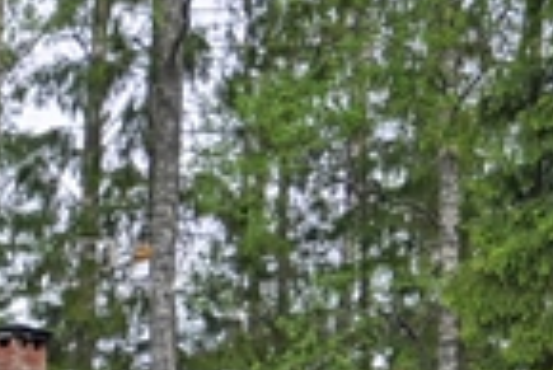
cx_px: -408
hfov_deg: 13.6
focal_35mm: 137
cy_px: 473
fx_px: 2104
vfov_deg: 9.9
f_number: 8
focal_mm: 25
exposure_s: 1/250
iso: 200
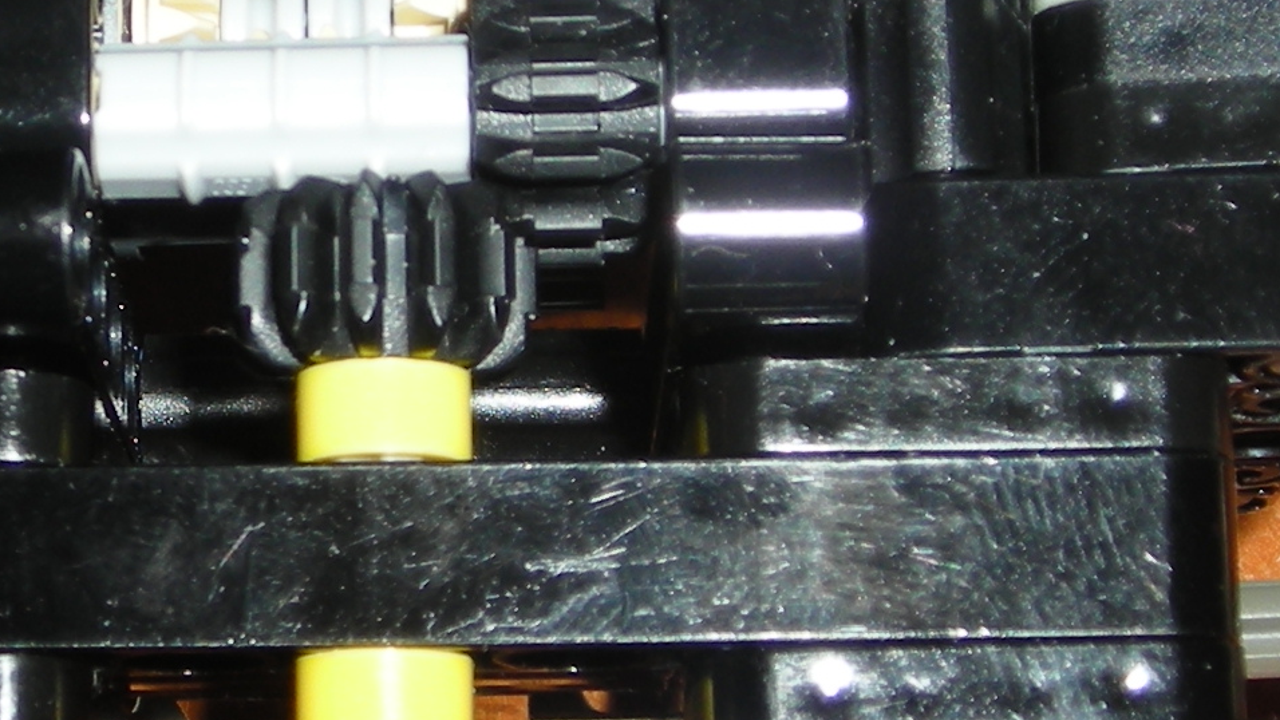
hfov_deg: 17.4
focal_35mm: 122
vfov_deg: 9.9
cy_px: 116
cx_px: 238
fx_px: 4141
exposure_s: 1/60
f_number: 3.2
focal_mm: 6.3
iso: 50
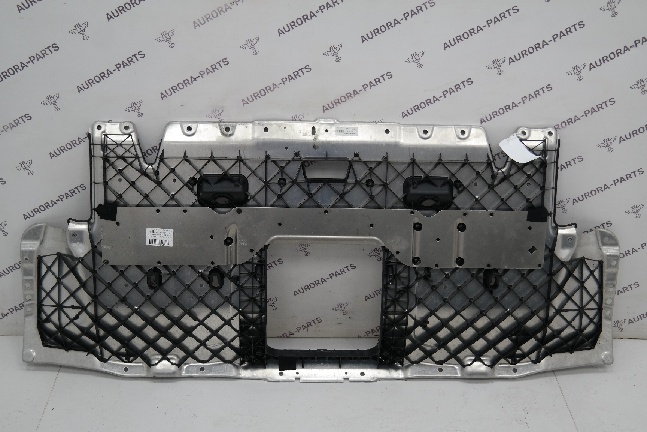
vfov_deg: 29.2
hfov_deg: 42.7
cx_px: 324
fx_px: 827
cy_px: 216
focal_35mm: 46
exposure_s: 1/50
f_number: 4.5
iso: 200
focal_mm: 30
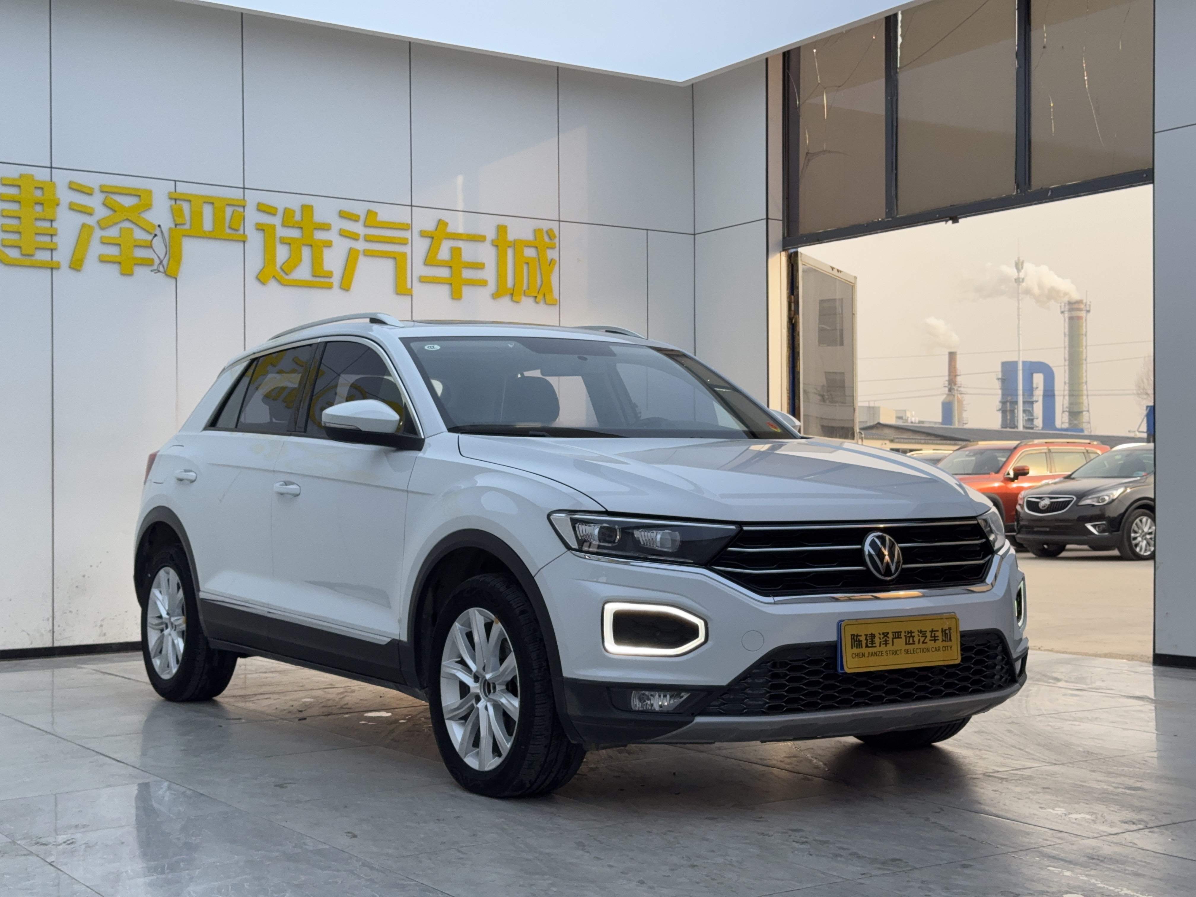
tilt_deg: +1.1
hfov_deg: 39.7
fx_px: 1658
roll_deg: +0.4
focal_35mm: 48
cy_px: 448
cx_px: 598
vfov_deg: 30.3
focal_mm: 6.76
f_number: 1.78
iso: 64
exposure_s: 1/1076
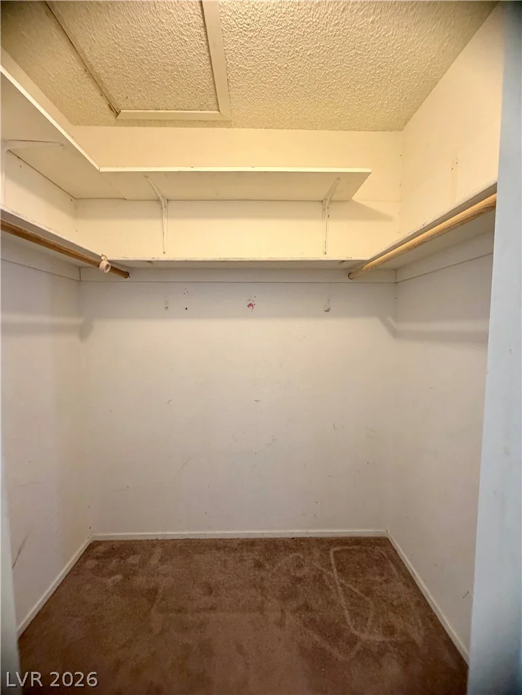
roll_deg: +0.1
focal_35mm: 14
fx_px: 281
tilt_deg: -3.1
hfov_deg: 85.7
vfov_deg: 102.1
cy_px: 348
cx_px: 261
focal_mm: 2.22
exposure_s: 1/60
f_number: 2.2
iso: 320
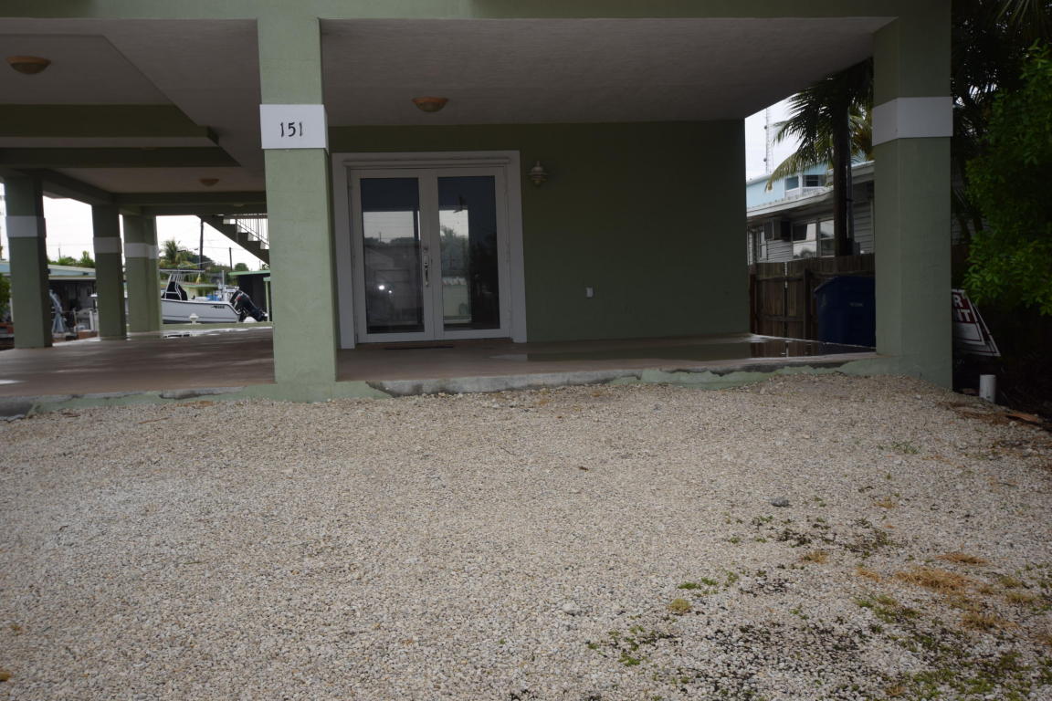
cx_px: 526
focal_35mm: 36
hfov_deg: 53.1
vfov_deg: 36.9
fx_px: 1052
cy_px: 350
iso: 100
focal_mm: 24
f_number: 5.6
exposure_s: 1/125
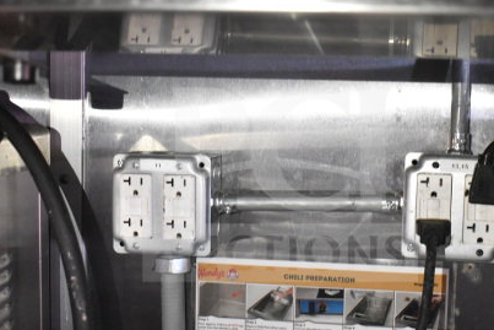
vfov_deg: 23.9
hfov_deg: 35.1
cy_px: 185
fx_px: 779
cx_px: 279
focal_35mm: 57
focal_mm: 25
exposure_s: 1/40
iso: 5000
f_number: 4
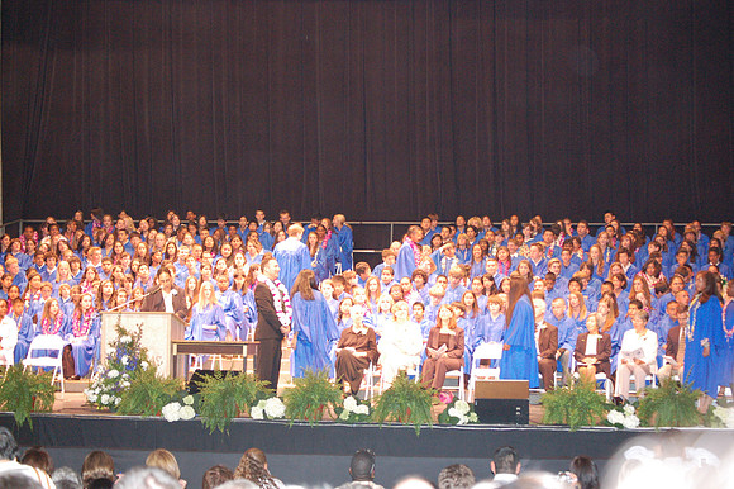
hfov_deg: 24.6
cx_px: 367
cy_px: 244
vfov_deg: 16.5
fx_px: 1681
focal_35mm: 82
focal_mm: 55
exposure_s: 1/60
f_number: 4
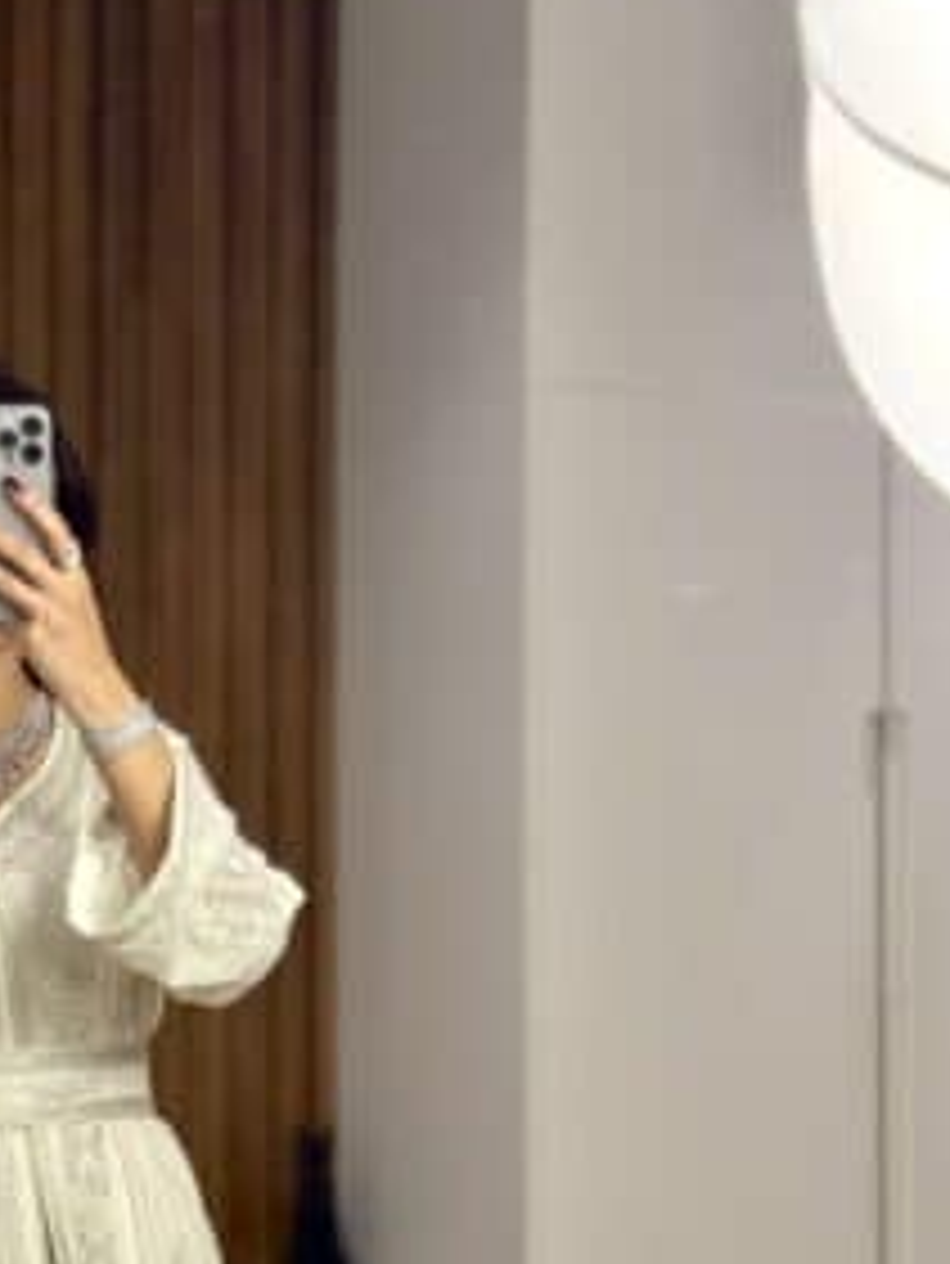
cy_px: 1136
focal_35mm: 91
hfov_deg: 16.0
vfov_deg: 21.1
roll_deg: -1.0
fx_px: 3327
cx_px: 86
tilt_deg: -22.9
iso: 80
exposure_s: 1/100
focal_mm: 6.76
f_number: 1.78
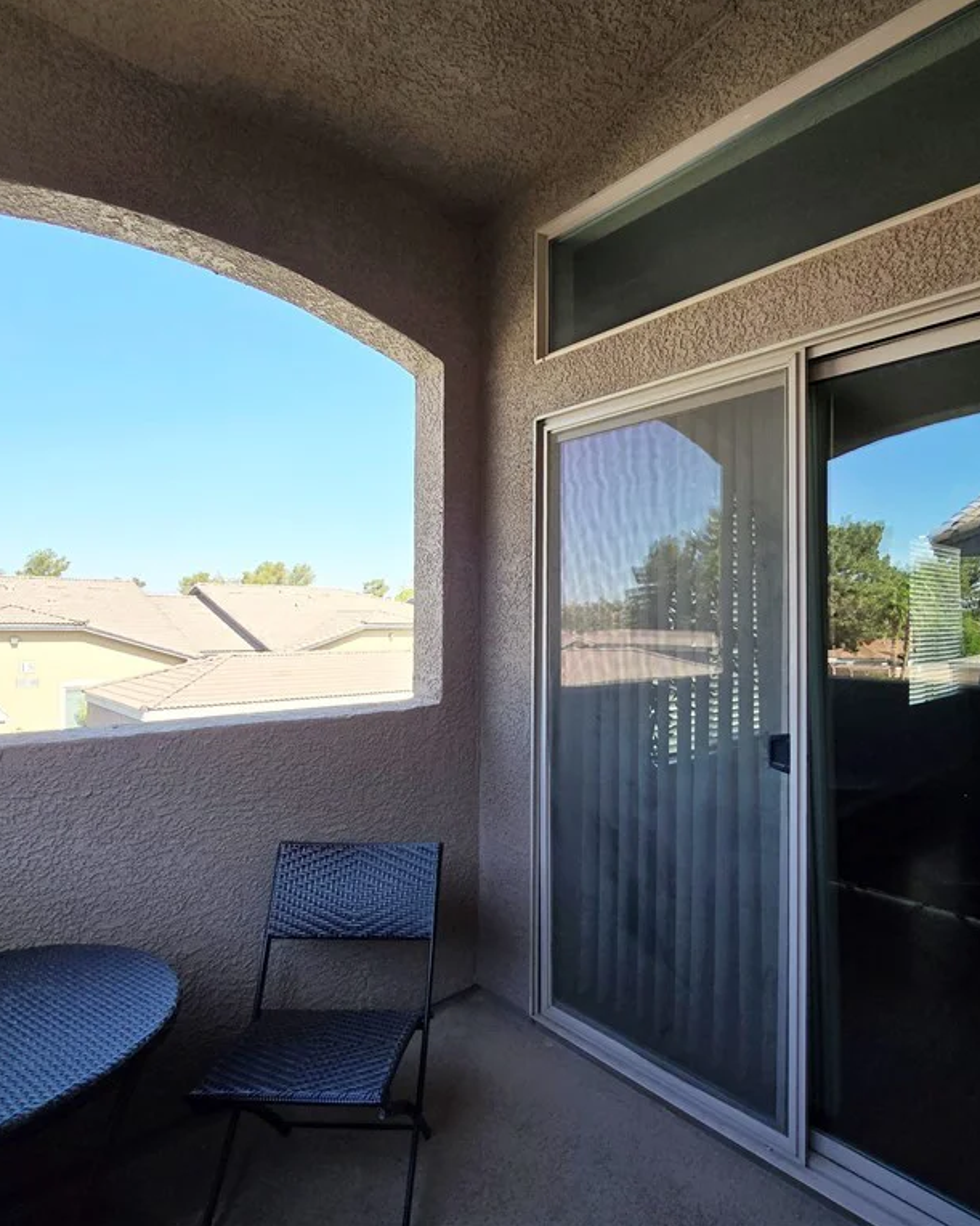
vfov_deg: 89.6
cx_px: 536
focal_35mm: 17
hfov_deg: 76.8
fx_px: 616
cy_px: 611
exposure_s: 1/503
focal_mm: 2.2
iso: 50
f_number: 2.2
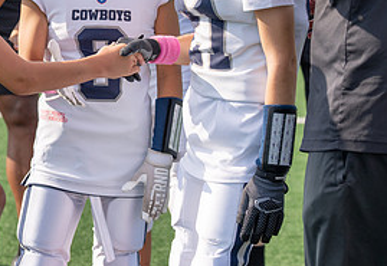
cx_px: 134
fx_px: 1672
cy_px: 19
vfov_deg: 9.1
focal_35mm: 154
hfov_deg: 13.2
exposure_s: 1/2500
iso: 100
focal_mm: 70
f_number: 3.2
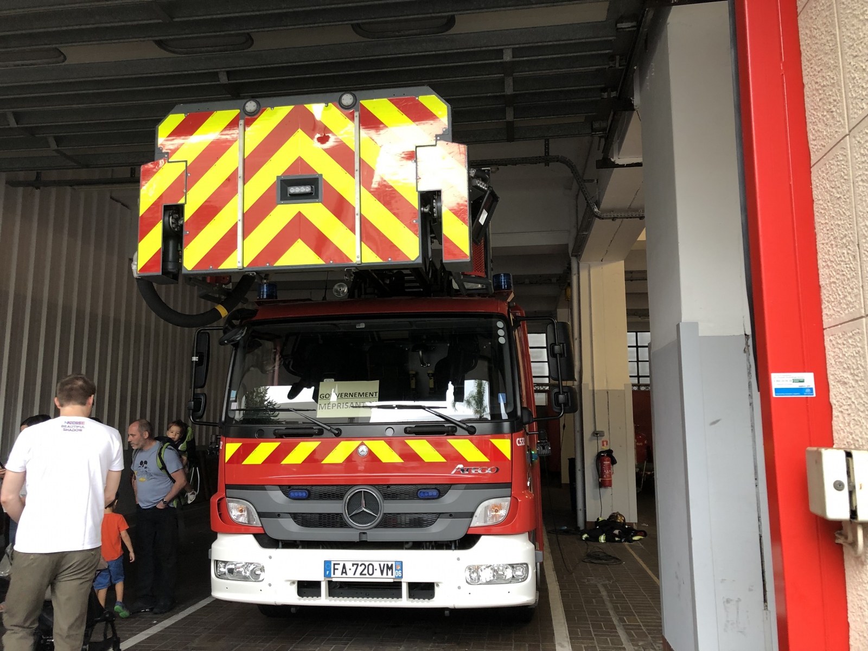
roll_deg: -1.0
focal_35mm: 28
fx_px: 702
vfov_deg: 49.7
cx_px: 434
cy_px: 326
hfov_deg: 63.4
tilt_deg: +8.4
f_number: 1.8
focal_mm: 3.99
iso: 40
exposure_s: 1/20
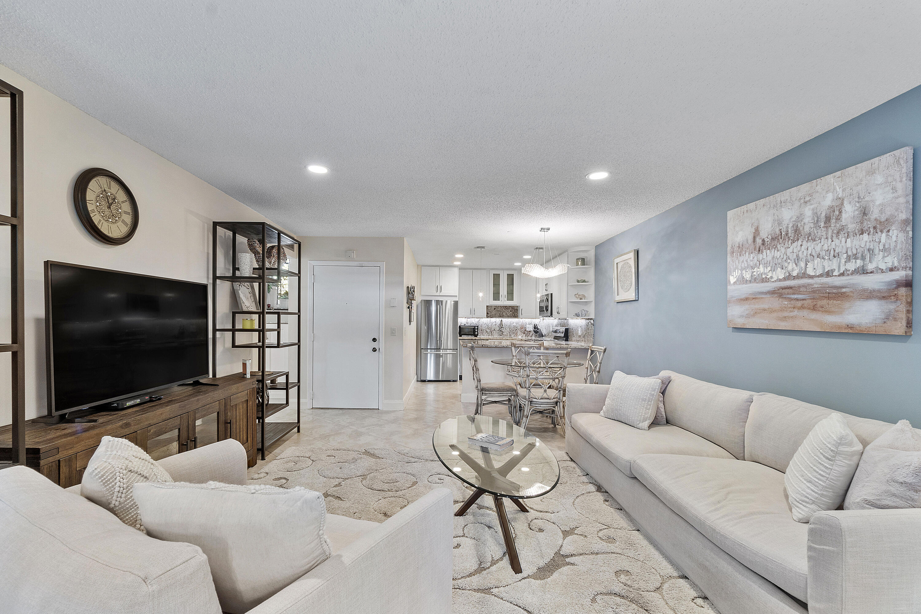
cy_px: 307
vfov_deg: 77.3
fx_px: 384
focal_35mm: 15
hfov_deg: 100.4
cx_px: 460
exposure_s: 1/2.5
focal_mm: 10
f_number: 11
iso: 160
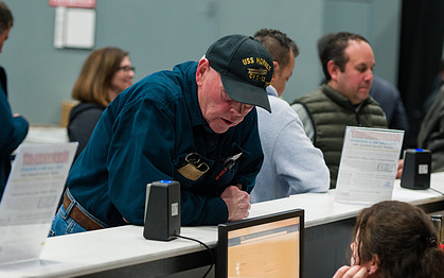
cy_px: 156
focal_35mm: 134
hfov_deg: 15.6
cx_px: 277
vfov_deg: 9.8
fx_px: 1622
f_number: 3.2
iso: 3200
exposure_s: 1/125
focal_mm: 95
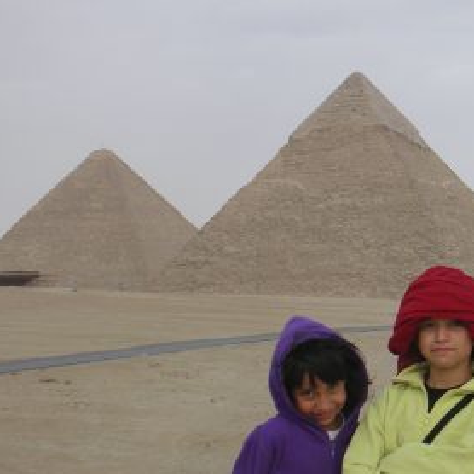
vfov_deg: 14.3
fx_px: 1890
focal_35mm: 122
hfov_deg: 14.2
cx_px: 367
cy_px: 283
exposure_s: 1/330
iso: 50
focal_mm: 10.9
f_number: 3.7
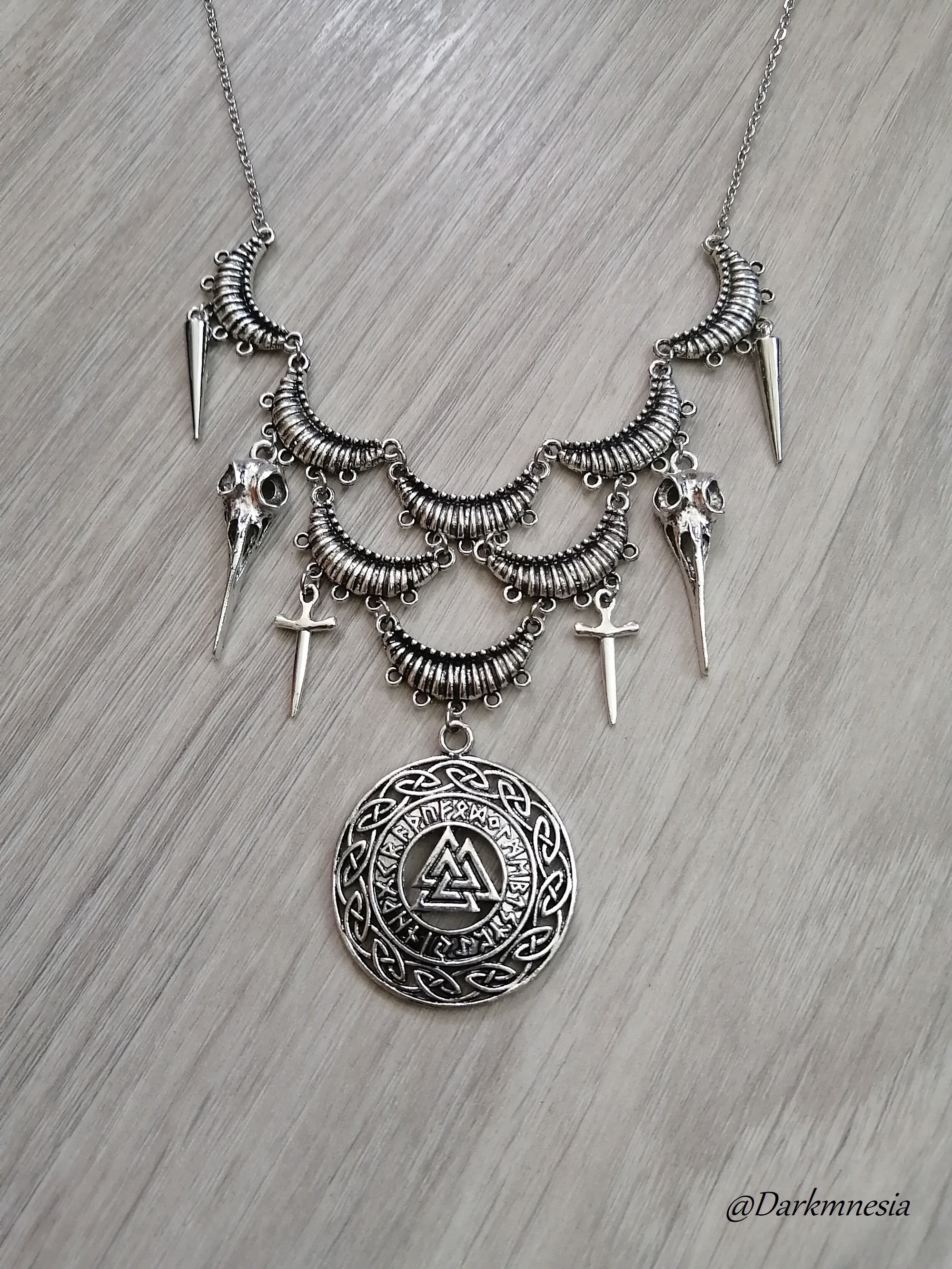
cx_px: 476
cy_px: 634
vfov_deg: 65.3
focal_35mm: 27
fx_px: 990
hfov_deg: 51.4
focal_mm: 3.62
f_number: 1.8
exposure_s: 1/33.3
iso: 125
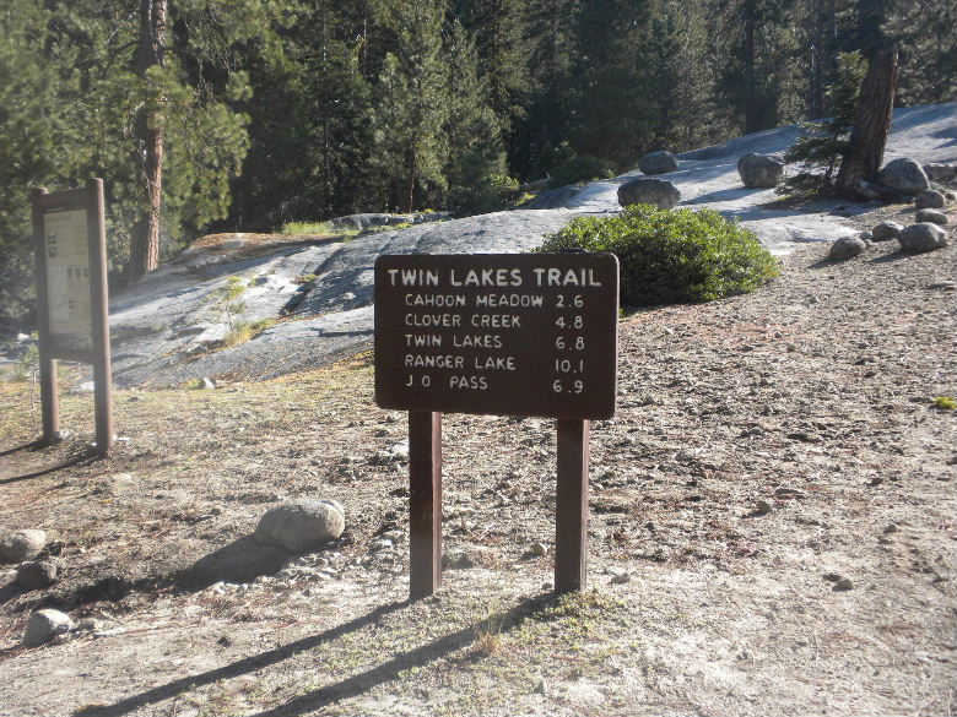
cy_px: 358
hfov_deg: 50.1
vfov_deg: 38.7
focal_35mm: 37
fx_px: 1023
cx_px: 478
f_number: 3.5
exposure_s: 1/447
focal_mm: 6.6
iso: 134
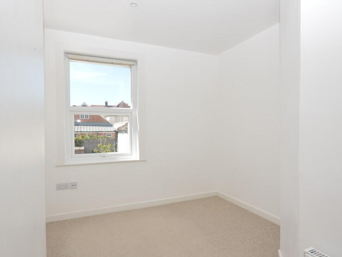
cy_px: 134
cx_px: 166
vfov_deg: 65.9
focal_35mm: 20
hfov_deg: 81.7
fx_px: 198
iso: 140
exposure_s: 1/125
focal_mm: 10
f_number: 5.6
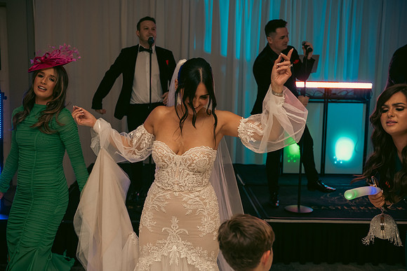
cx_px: 204
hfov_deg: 44.5
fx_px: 498
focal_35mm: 44
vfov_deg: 30.5
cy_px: 136
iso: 800
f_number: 3.5
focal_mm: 44
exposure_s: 1/160
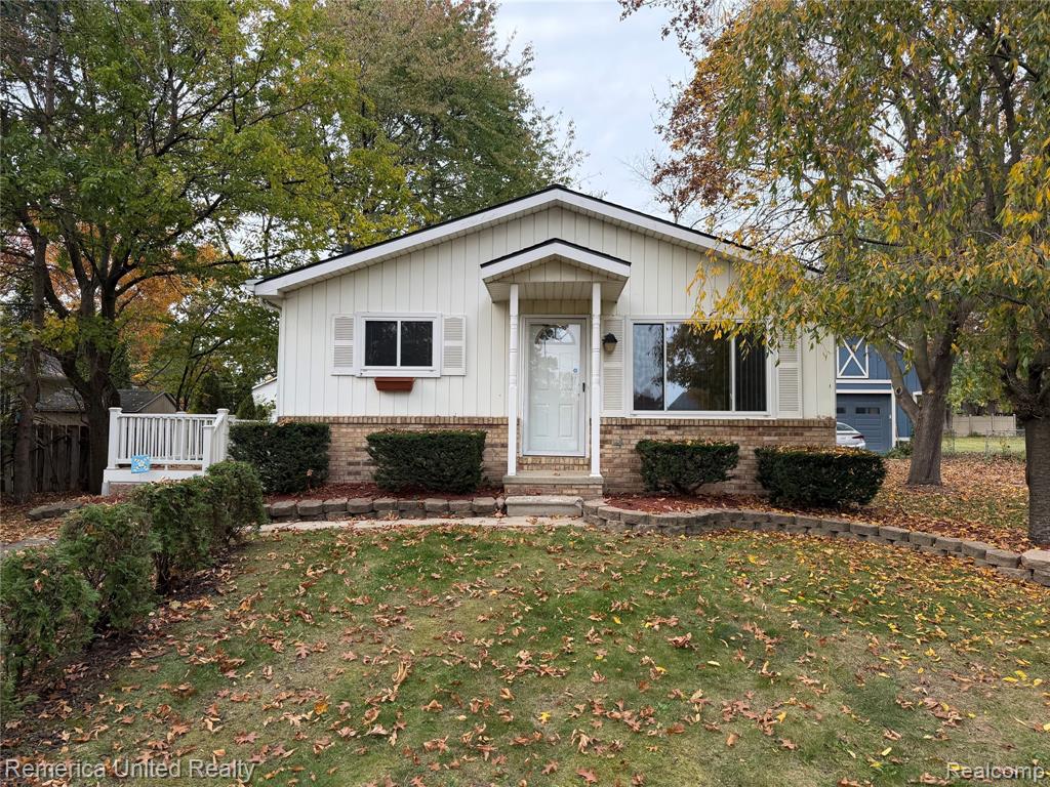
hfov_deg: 71.6
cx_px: 525
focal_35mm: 24
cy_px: 394
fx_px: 728
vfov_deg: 56.8
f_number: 1.78
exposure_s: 1/1437
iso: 100
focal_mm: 6.76
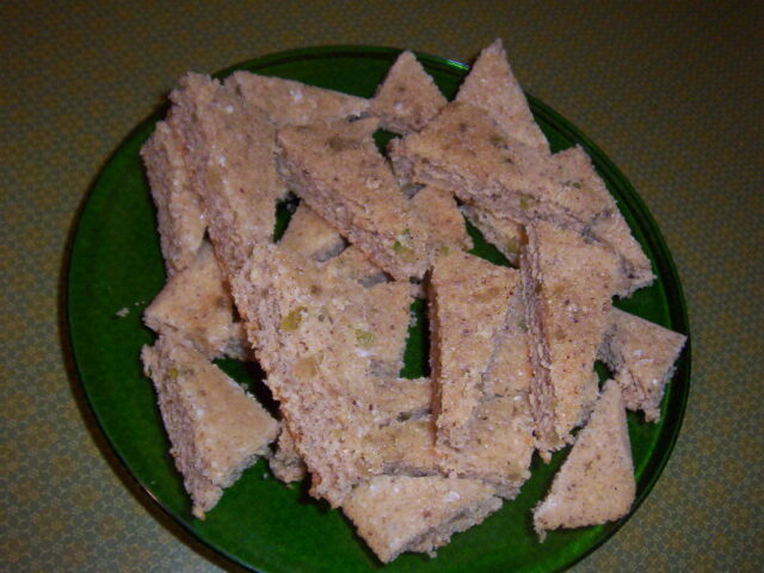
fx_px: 795
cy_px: 286
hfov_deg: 51.4
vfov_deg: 39.7
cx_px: 382
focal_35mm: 36
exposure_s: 1/30
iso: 140
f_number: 2.76
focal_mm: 5.54
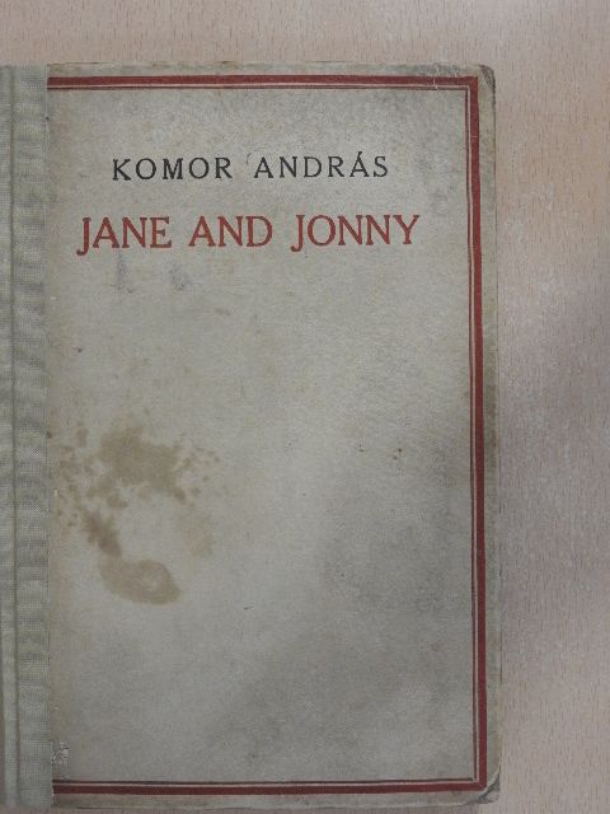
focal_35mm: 50
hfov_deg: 29.1
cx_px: 305
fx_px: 1175
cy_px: 407
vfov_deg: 38.2
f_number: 4
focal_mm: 9
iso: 400
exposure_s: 1/15
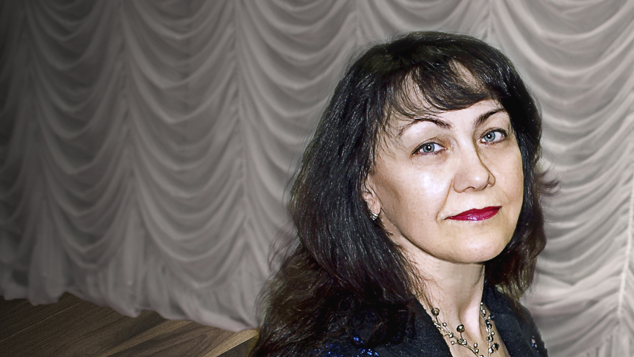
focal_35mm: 96
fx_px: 1614
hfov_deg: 21.5
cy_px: 374
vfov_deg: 12.4
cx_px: 630
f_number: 4.3
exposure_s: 1/40
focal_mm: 21
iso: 400
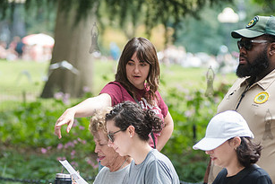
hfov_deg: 6.8
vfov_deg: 4.5
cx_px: 70
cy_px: 133
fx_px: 2323
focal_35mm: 304
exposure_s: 1/320
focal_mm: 145
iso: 400
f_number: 4
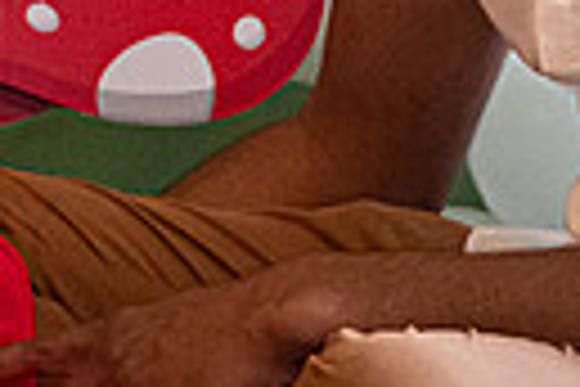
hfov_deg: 6.0
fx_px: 5445
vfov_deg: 4.0
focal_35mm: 338
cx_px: -243
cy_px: -344
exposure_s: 1/125
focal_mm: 50
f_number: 2.8
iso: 3200
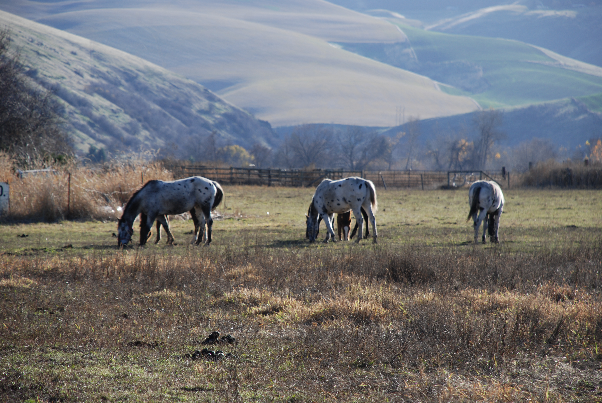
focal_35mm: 202
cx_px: 301
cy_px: 202
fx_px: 3390
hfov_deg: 10.1
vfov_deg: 6.8
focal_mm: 135
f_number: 5.6
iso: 200
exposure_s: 1/320
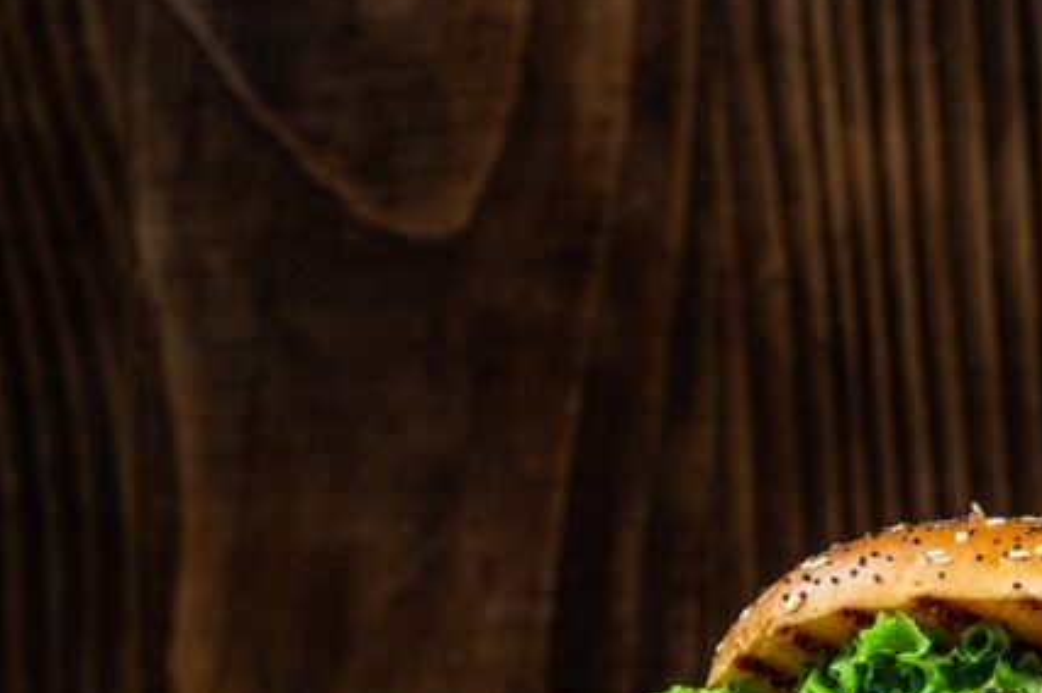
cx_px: 700
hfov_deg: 8.2
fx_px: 7288
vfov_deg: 5.4
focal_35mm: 252
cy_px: 662
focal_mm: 105
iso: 100
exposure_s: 1/160
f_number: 16
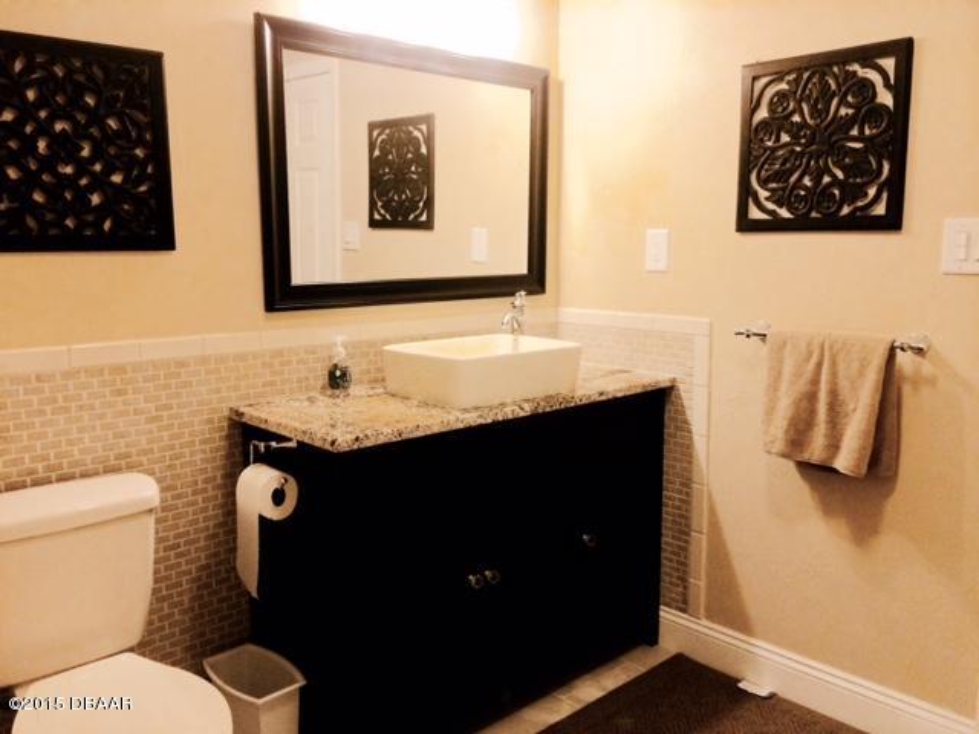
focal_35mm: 29
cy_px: 367
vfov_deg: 48.2
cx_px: 490
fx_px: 820
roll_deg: +1.0
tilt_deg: -8.8
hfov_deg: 61.7
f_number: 2.2
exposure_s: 1/30
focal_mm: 4.15
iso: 64
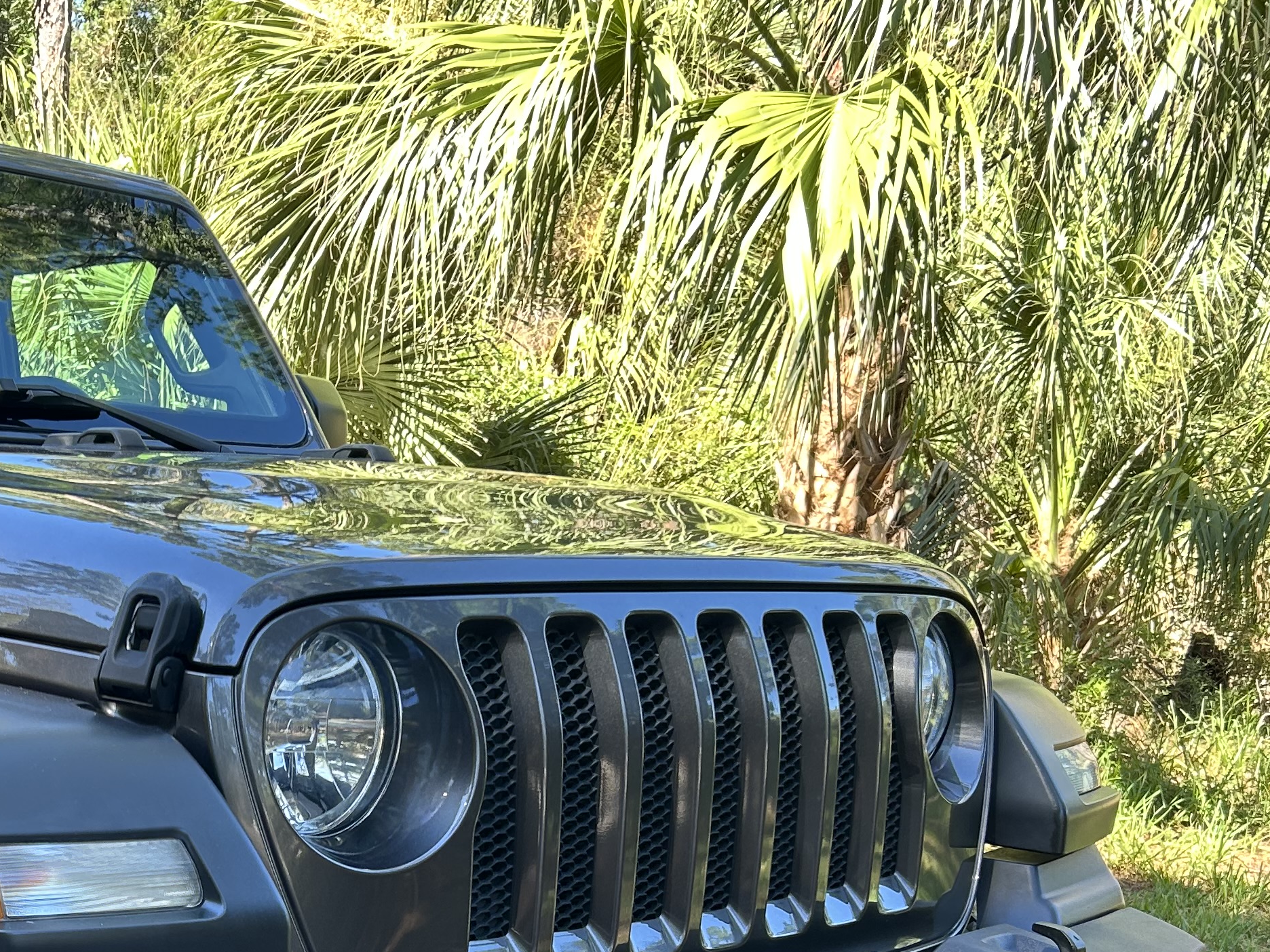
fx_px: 2055
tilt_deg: -15.3
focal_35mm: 56
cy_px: 978
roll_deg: -3.6
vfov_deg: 24.7
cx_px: 126
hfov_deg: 32.6
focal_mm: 5.7
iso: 40
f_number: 1.5
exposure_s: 1/153
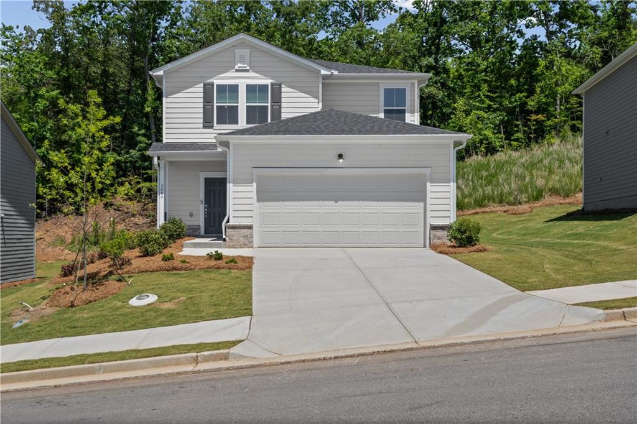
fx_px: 619
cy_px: 212
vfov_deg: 37.8
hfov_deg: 54.4
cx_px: 318
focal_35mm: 35
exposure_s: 1/250
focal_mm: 35
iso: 400
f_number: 16
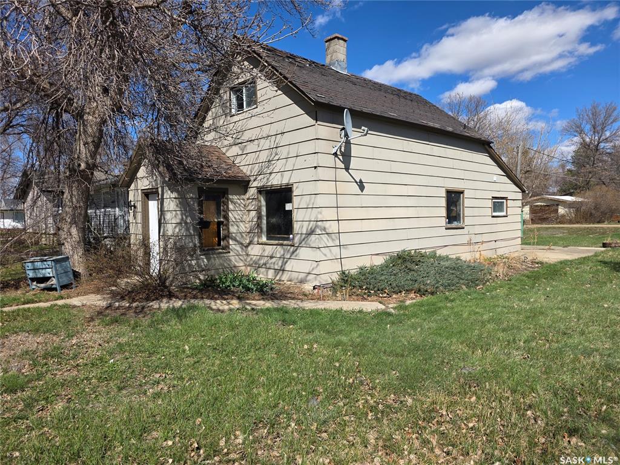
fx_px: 412
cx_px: 310
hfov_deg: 73.9
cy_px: 232
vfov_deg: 58.9
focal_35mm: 23
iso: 80
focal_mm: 6.3
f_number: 1.7
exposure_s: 1/7626
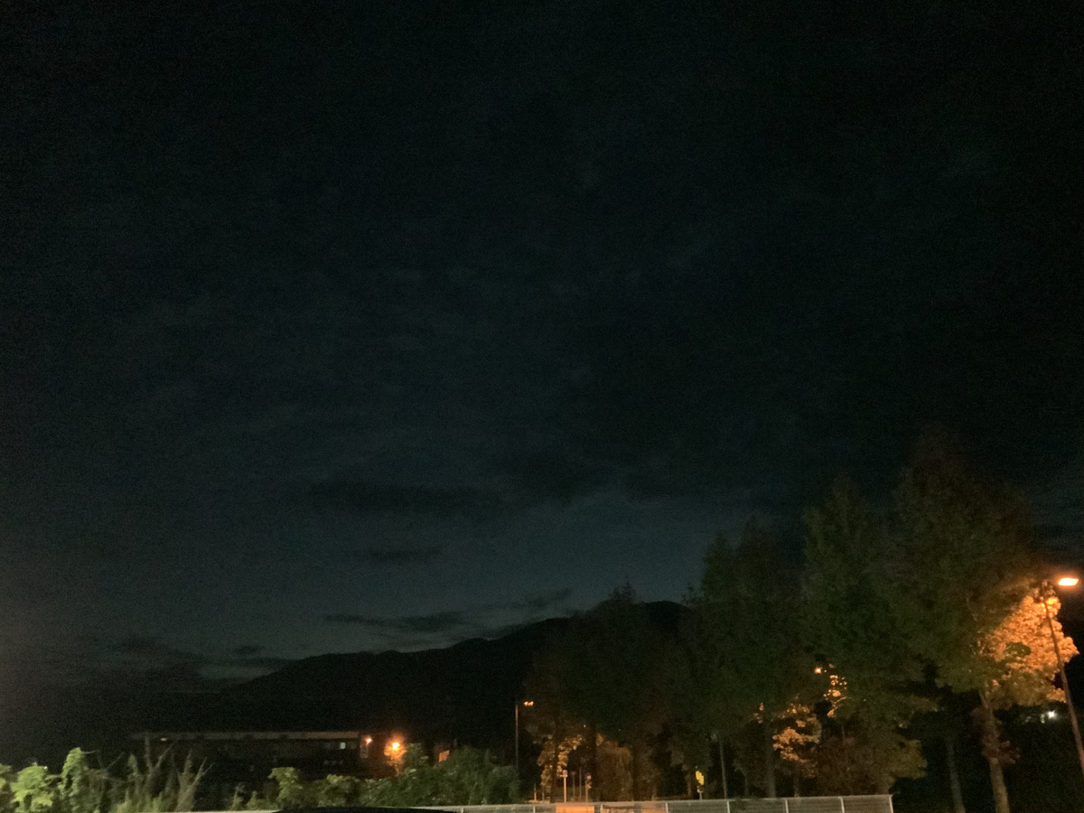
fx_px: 908
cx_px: 542
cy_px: 406
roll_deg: +1.9
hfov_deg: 61.7
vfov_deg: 48.2
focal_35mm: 29
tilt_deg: +23.0
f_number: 1.8
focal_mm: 3
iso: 1600
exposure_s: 1/15
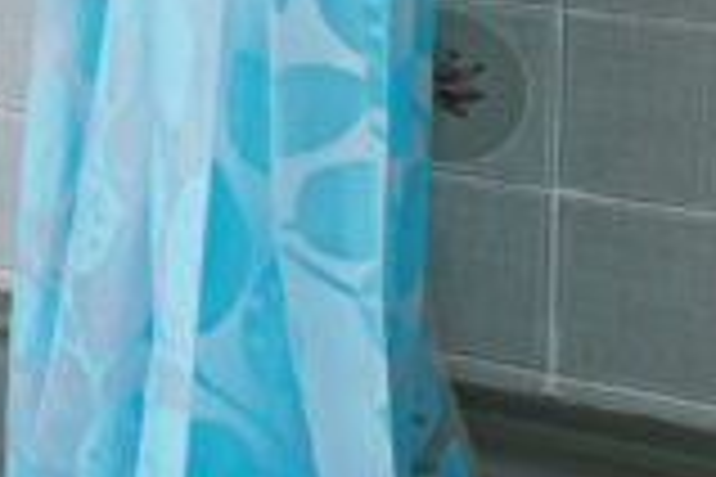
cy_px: -362
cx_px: -937
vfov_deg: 13.7
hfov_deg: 15.1
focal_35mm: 90
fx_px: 1790
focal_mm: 14
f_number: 8
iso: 400
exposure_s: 1/8
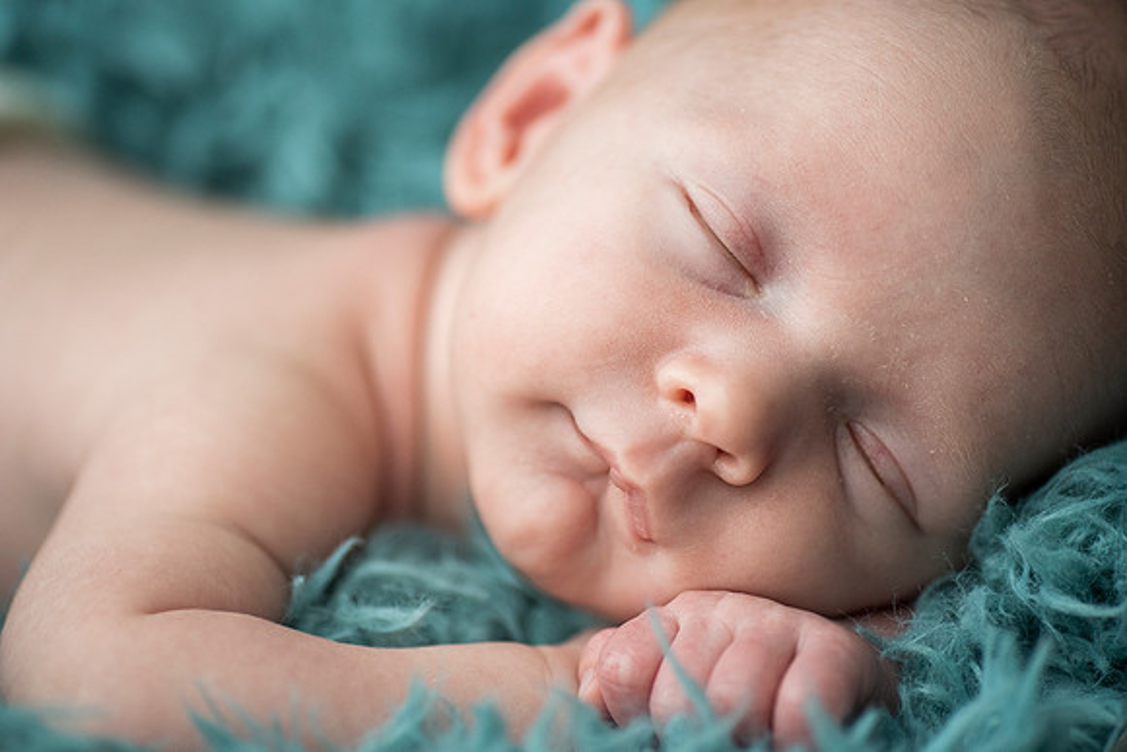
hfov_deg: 22.6
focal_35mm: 90
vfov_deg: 15.2
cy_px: 376
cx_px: 564
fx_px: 2818
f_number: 3.8
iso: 1000
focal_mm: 90
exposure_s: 1/400
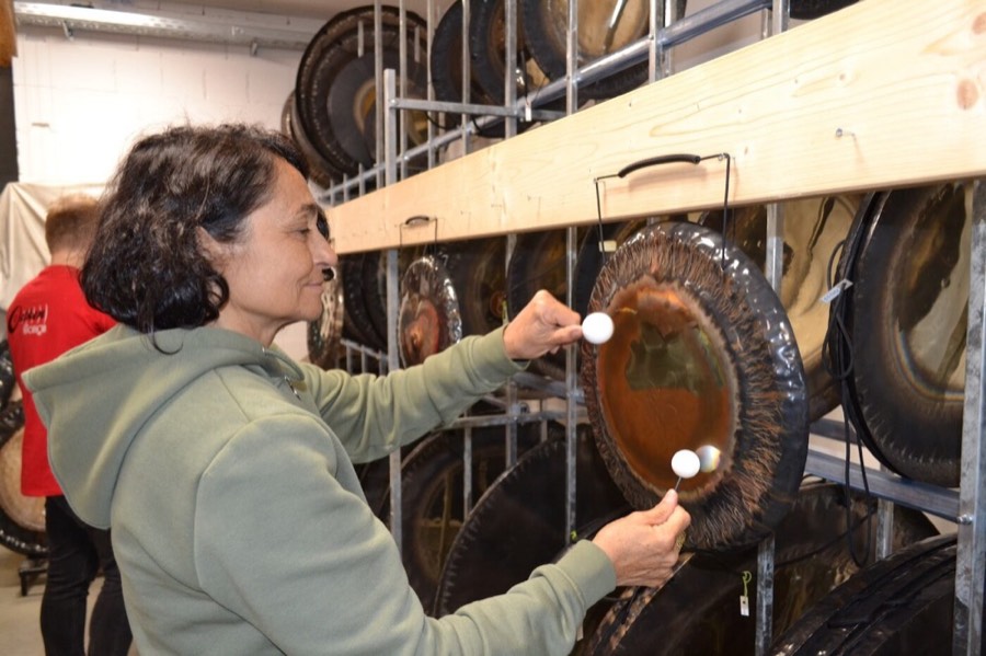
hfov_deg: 67.4
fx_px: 739
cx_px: 493
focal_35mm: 27
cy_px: 328
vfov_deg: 47.9
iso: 1600
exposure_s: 1/60
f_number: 3.5
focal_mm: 18
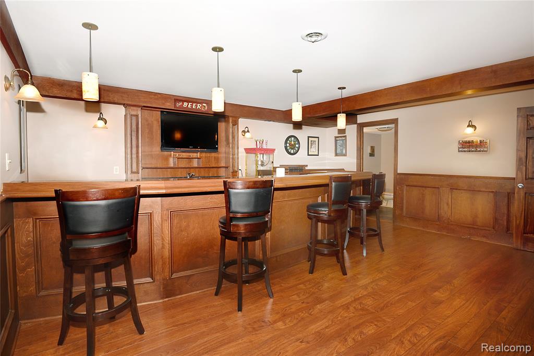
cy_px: 178
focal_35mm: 17
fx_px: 252
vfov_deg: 70.5
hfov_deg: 93.3
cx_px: 267
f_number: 7.1
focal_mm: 17
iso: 320
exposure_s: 1/60
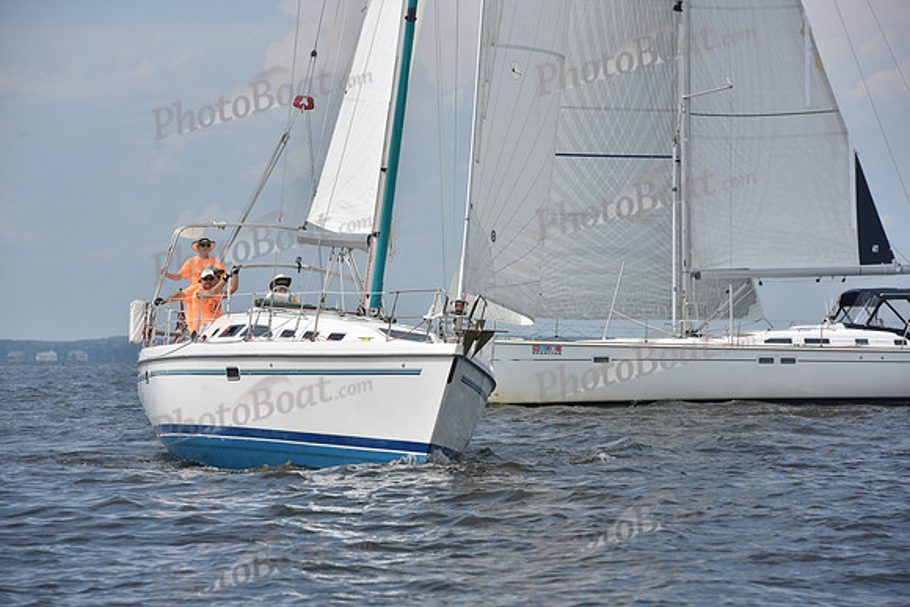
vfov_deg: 7.0
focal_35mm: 195
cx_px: 455
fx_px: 4930
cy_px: 304
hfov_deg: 10.5
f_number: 10
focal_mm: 195
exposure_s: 1/1250
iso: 320
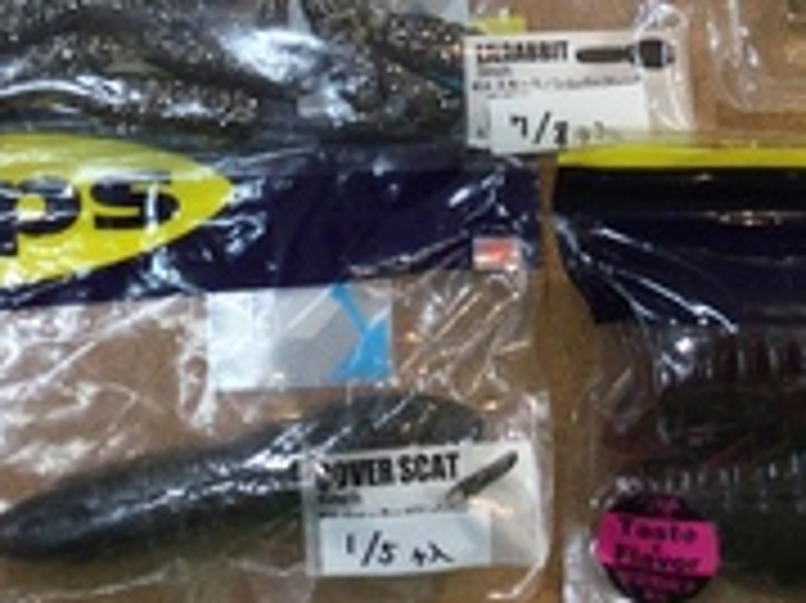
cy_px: -284
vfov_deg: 13.4
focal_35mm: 104
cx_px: 360
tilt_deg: -78.3
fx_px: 2420
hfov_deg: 18.9
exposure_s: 1/60
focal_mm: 3.3
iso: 32
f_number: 2.4
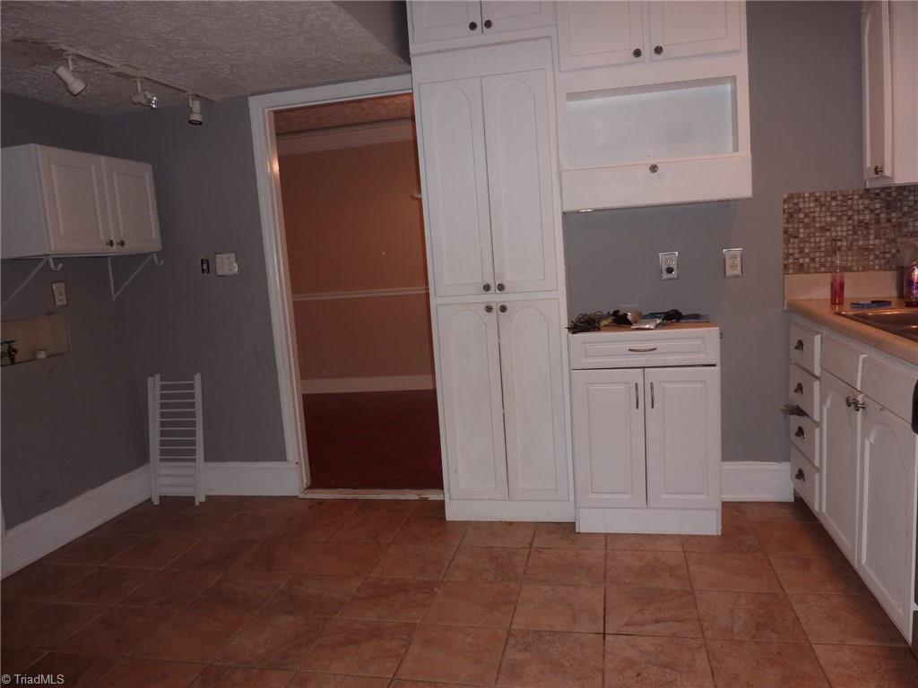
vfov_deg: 54.9
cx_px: 459
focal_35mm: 25
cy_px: 344
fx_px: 663
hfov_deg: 69.4
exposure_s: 1/30
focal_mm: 4.1
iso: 100
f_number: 3.3
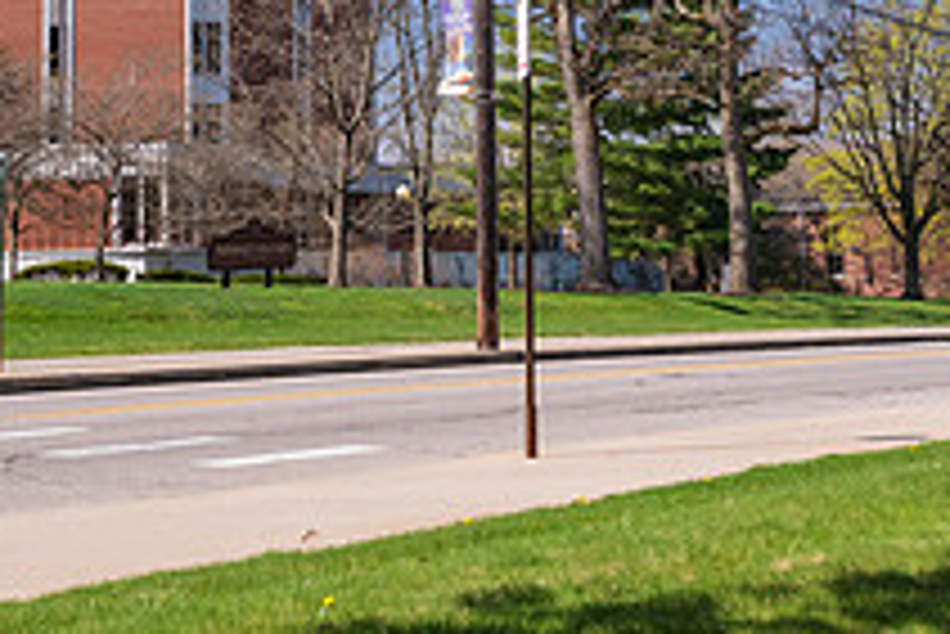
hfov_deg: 21.2
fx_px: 2535
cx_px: 378
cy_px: -182
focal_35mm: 96
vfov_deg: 13.8
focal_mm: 35
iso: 400
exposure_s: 1/320
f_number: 6.3
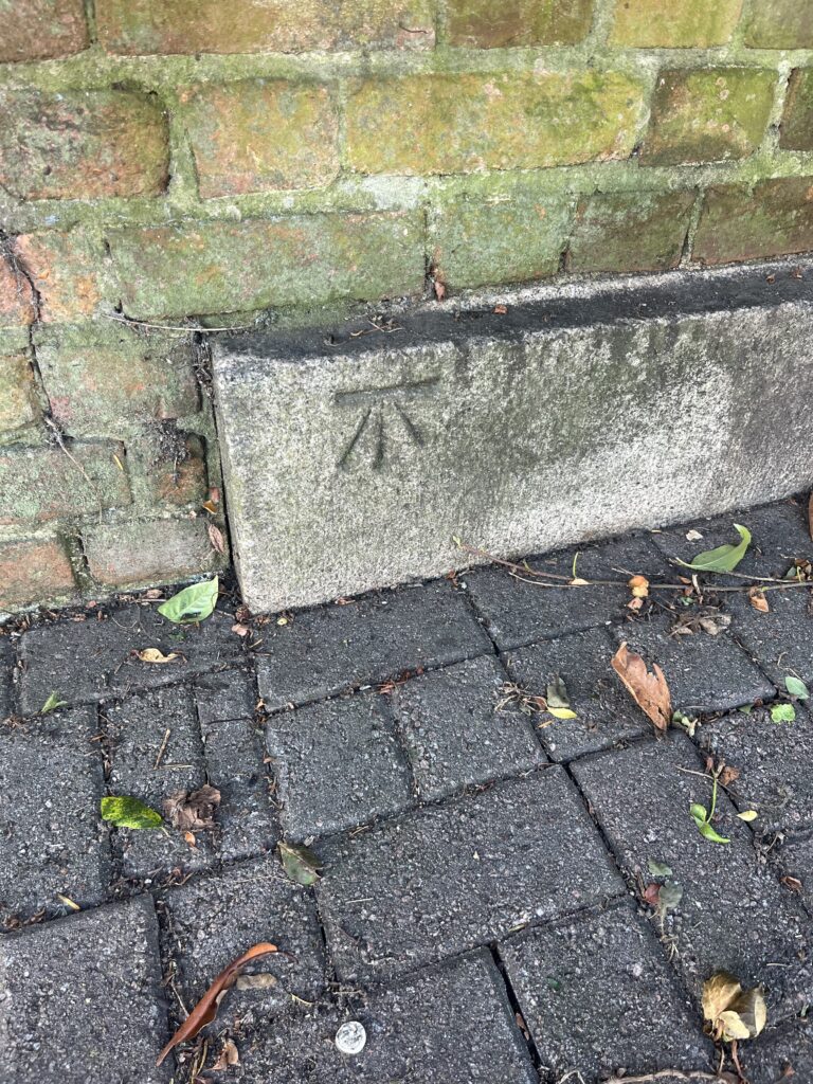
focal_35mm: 26
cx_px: 406
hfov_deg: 53.1
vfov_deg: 67.3
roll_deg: -1.9
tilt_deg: -39.5
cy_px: 542
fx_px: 814
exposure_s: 1/121
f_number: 1.6
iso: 80
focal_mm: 5.1
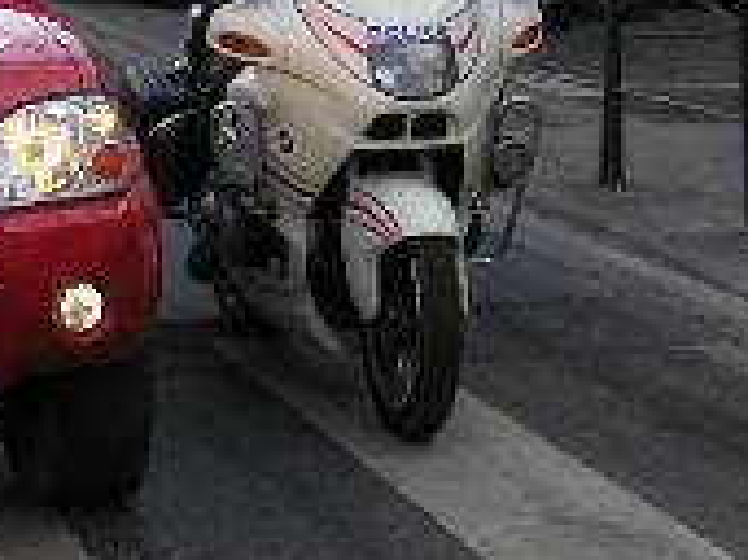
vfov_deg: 11.3
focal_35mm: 130
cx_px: -153
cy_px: -13
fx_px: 2807
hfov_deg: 14.7
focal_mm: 6.1
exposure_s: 1/350
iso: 50
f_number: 2.8
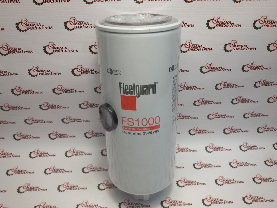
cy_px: 104
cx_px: 138
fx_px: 248
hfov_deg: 58.4
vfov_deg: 45.4
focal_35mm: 31
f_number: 2.4
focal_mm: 2.93
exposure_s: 1/50
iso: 40
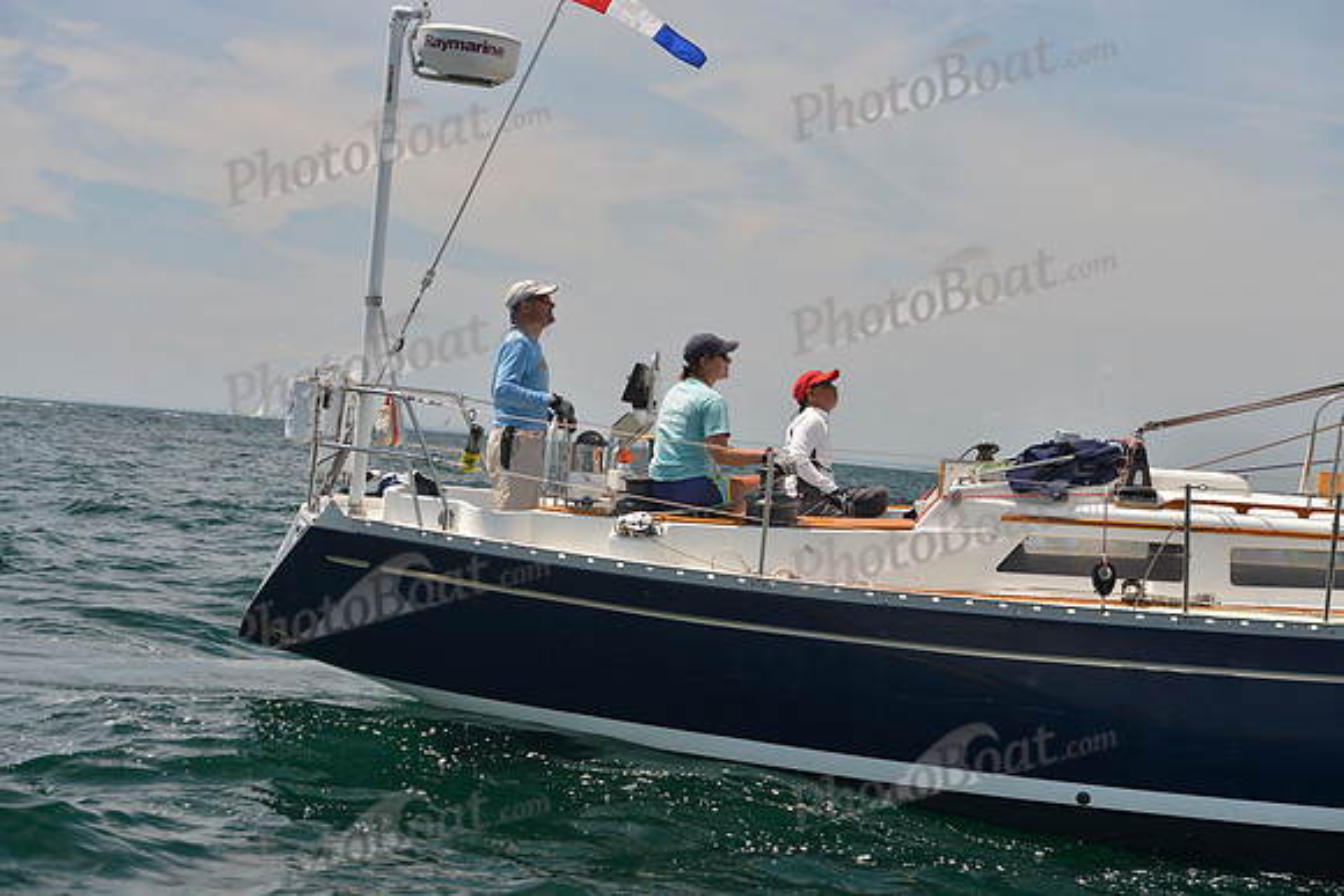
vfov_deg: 17.5
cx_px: 672
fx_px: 2913
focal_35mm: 78
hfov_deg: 26.0
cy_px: 448
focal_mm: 78
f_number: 7.1
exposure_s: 1/800
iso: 400
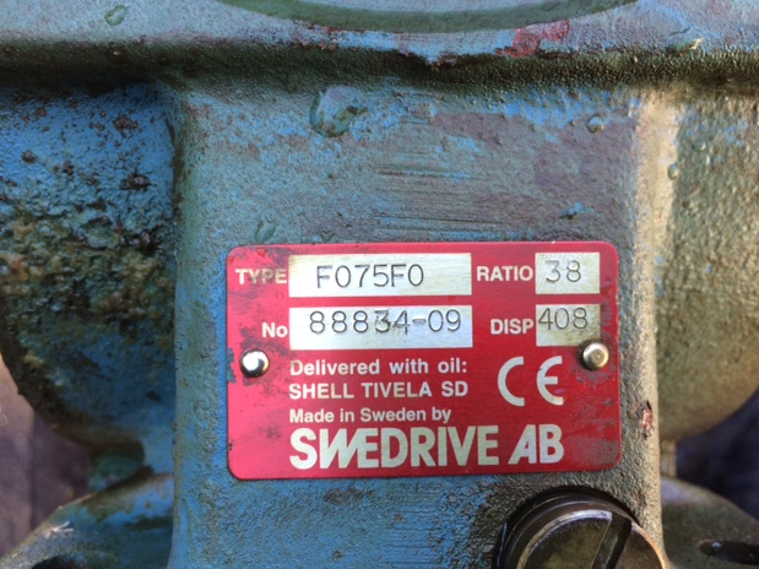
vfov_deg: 46.8
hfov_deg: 60.0
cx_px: 372
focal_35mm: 30
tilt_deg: -87.4
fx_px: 658
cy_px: 276
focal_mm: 4.15
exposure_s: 1/100
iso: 40
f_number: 2.2
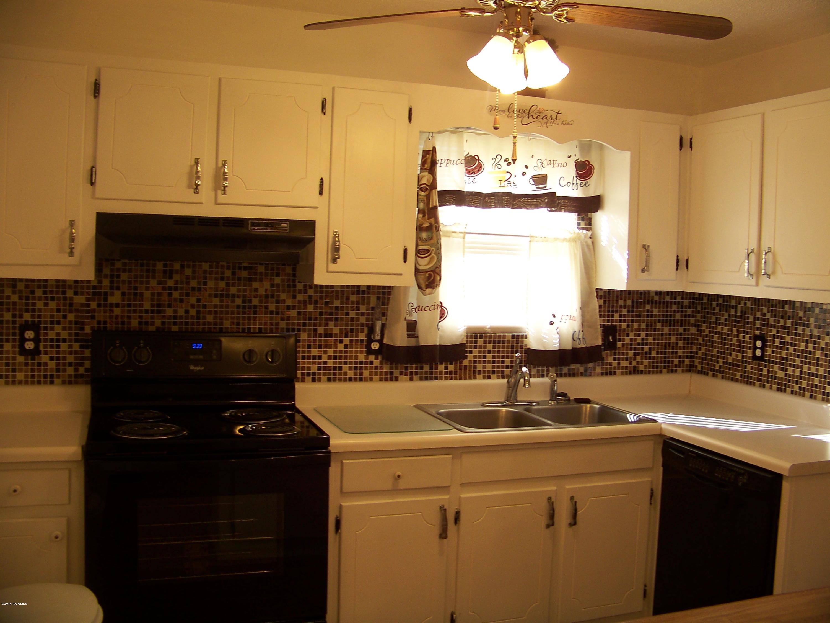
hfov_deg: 51.4
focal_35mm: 36
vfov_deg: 39.7
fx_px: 863
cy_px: 312
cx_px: 415
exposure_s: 1/50
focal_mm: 5.85
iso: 64
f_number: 2.8
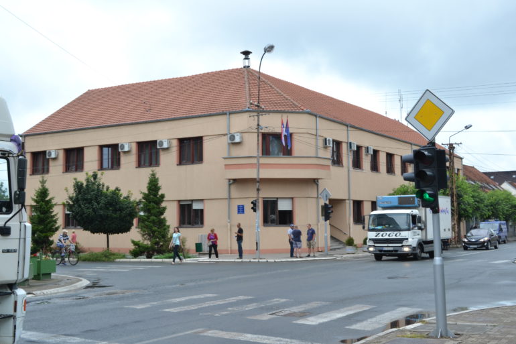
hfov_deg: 43.6
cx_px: 258
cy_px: 172
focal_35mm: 45
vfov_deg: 29.9
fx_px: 645
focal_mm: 30
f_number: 11
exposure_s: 1/125
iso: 400
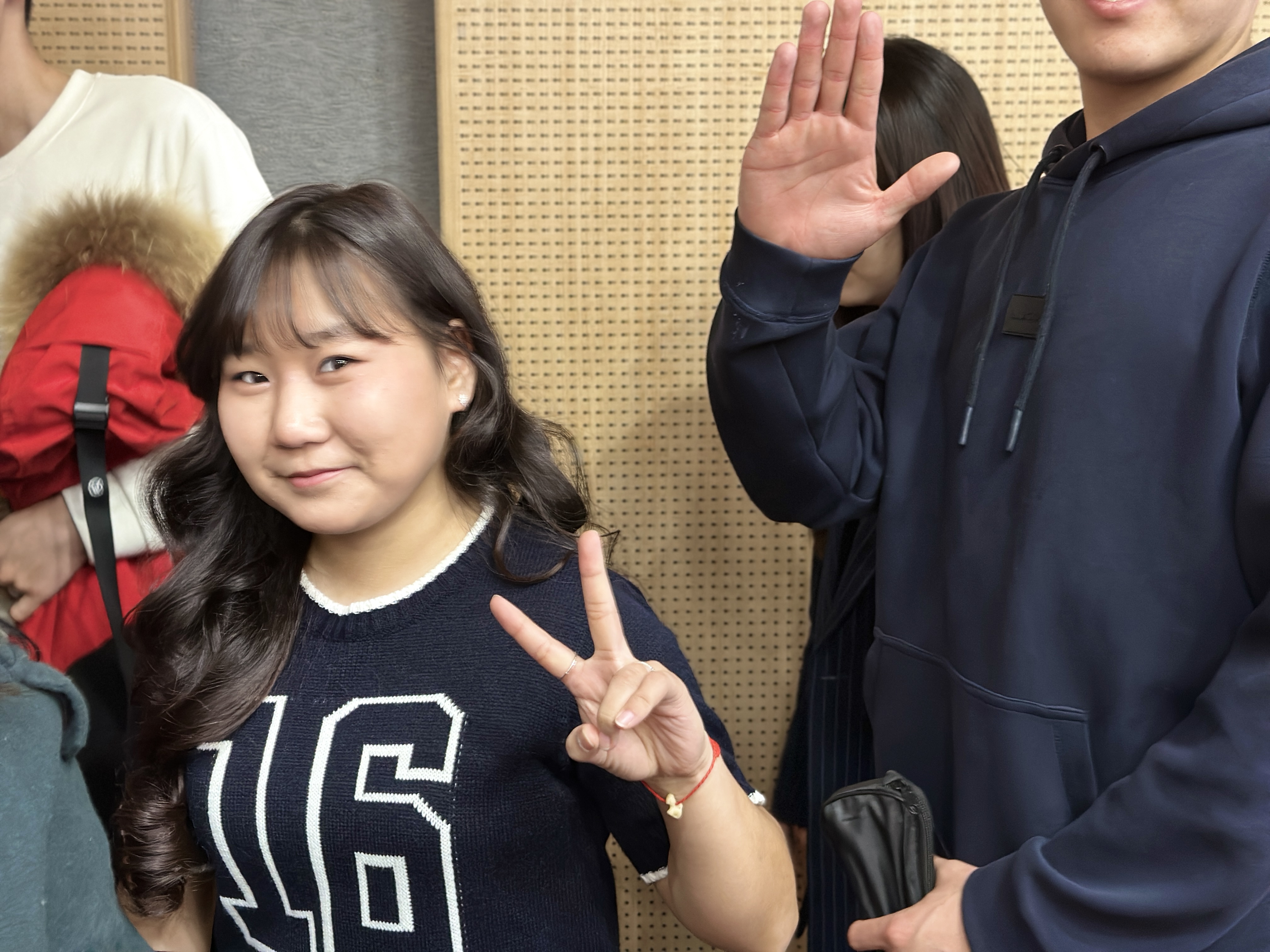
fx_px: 1761
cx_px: 635
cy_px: 476
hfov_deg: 39.7
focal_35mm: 48
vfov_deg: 30.3
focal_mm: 6.86
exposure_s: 1/60
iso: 250
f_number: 1.78
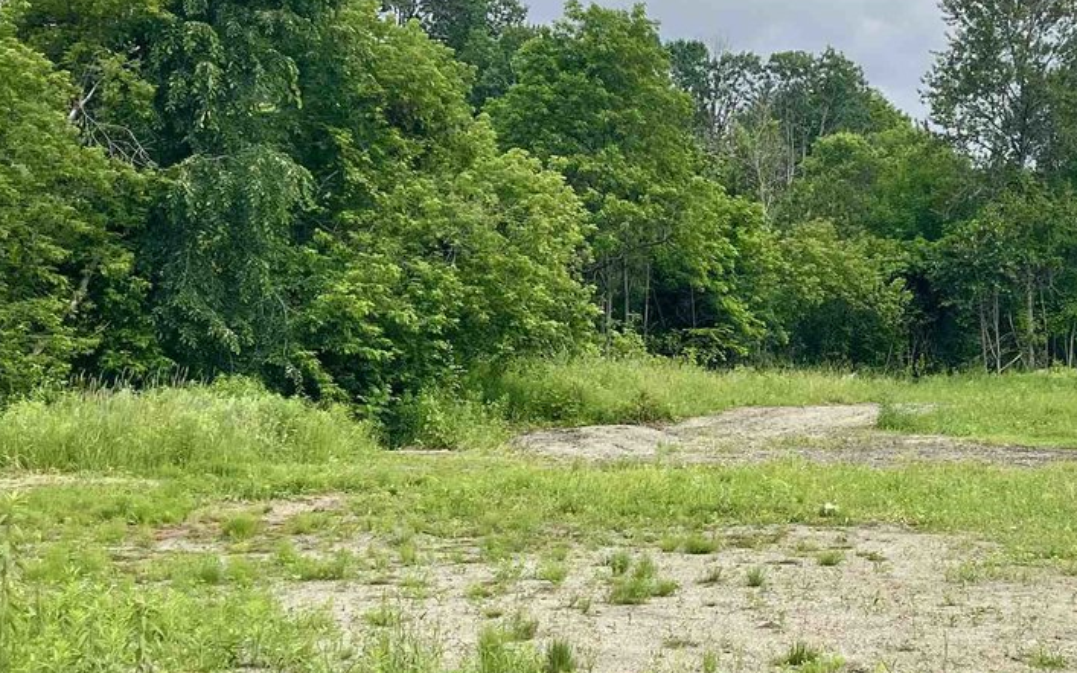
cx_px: 845
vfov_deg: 21.6
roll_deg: -2.6
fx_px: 1761
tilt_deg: -0.8
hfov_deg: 33.1
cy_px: 390
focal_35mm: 60
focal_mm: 5.1
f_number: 1.6
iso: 32
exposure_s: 1/2387
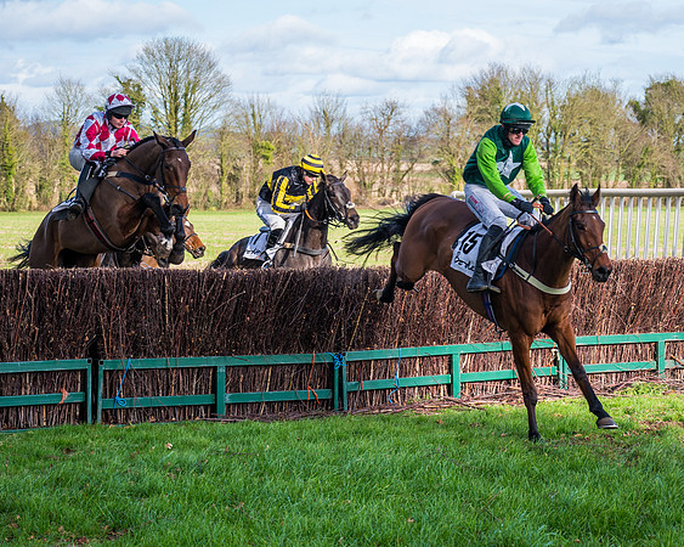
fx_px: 2159
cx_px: 487
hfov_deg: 17.9
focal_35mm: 107
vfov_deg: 14.4
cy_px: 230
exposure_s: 1/1250
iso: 250
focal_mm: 70
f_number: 4
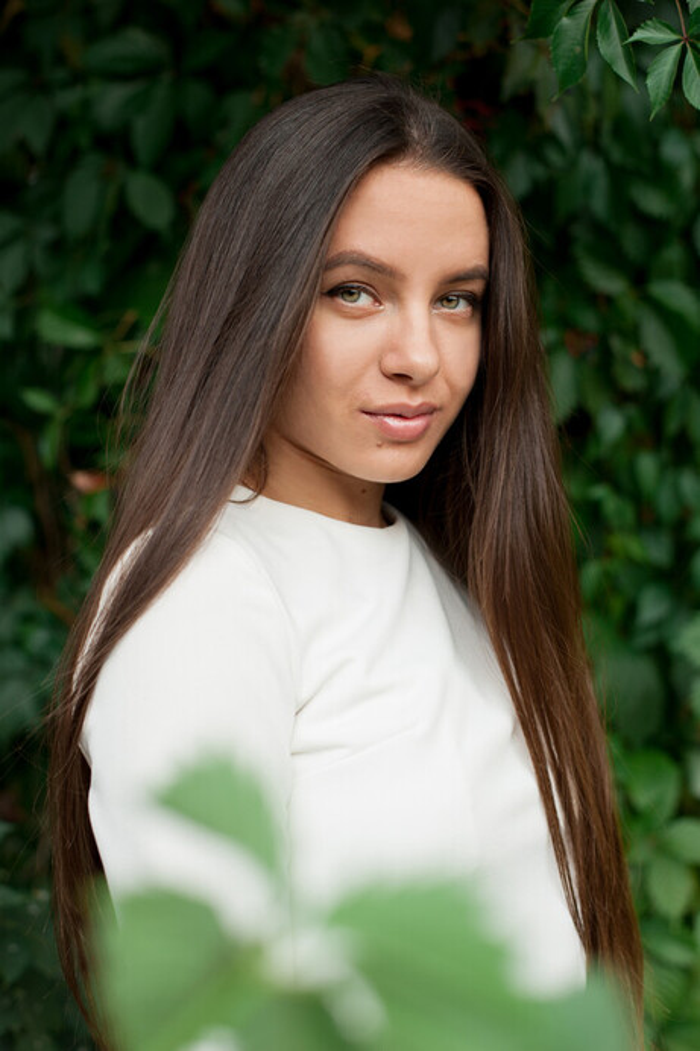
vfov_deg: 39.6
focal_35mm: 50
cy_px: 526
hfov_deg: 27.0
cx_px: 350
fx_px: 1459
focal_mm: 50
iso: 200
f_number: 3.2
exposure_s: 1/250
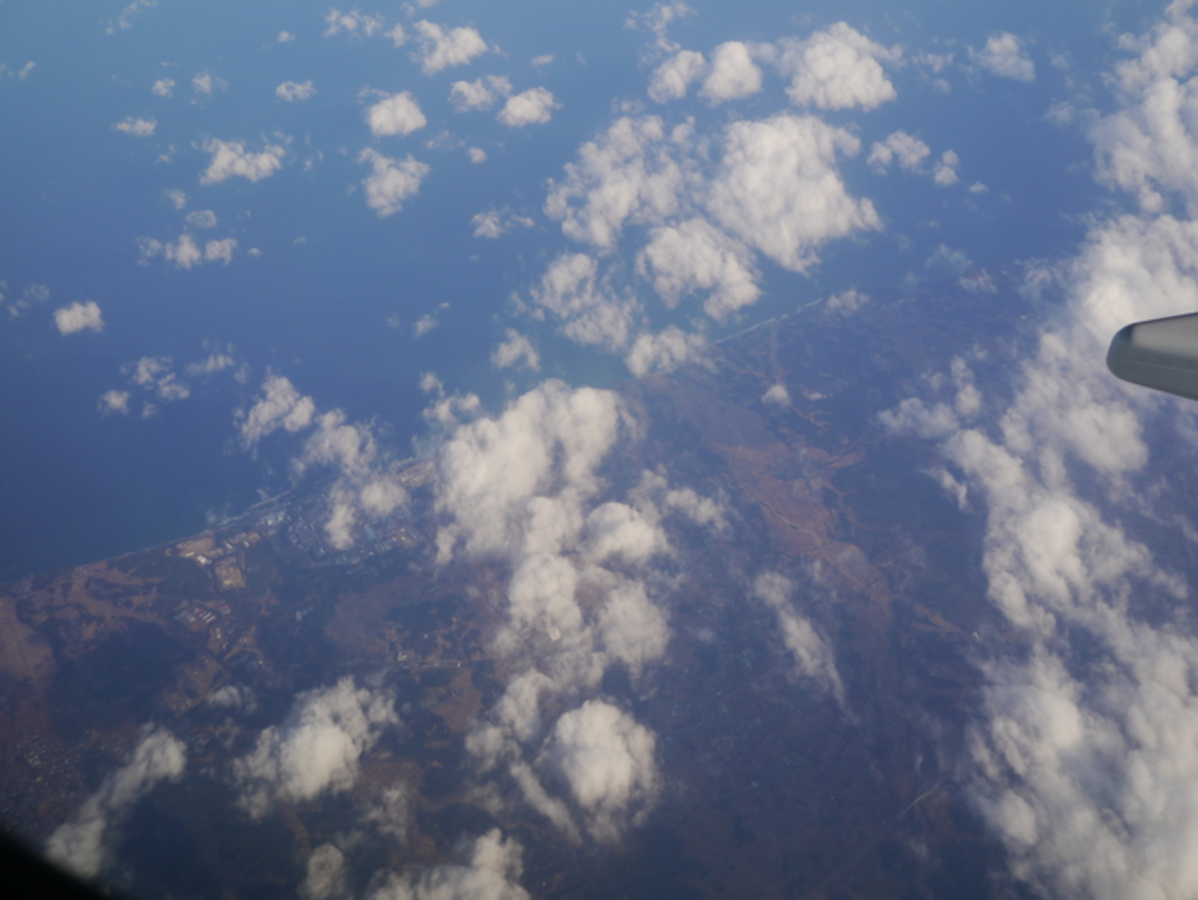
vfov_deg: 36.0
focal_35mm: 40
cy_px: 450
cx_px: 599
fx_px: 1385
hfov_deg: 46.8
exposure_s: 1/800
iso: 160
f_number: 4.5
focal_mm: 20
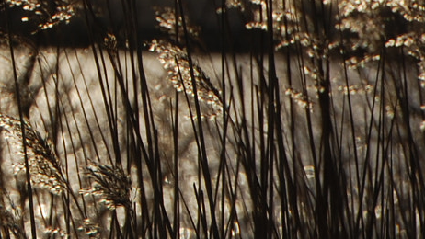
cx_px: -399
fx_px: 8645
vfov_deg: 1.6
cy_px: -182
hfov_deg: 2.8
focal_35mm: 767
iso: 100
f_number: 8
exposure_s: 1/1000
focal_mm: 110
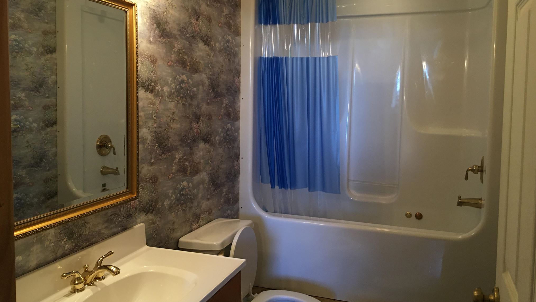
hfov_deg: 61.0
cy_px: 135
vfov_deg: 36.6
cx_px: 267
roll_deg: +0.0
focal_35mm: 32
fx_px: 455
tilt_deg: -2.6
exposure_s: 1/15
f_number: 2.2
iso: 64
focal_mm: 4.15
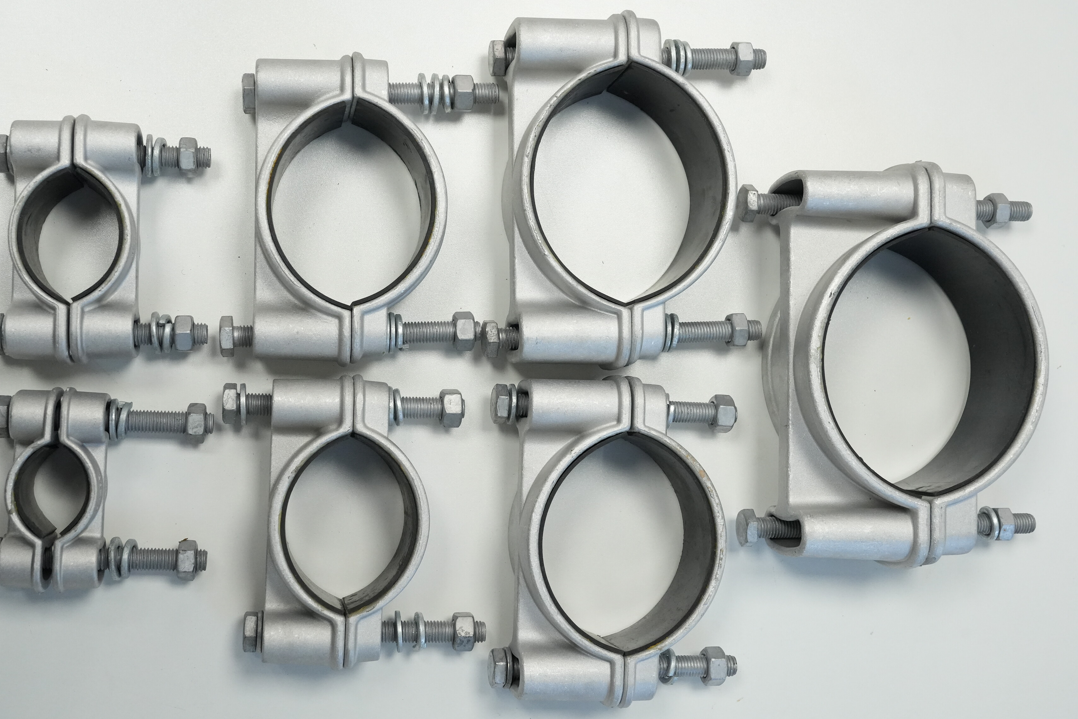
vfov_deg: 29.9
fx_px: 1347
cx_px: 532
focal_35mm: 45
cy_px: 367
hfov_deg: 43.6
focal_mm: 44
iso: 4000
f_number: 8
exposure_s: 1/200
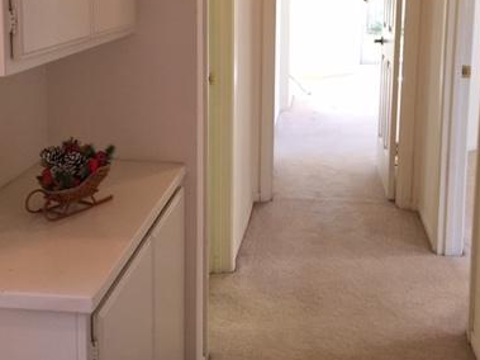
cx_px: 222
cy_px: 65
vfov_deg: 28.9
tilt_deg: -8.5
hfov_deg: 38.9
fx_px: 679
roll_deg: -0.7
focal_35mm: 49
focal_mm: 4.15
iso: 50
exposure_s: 1/30
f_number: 2.2
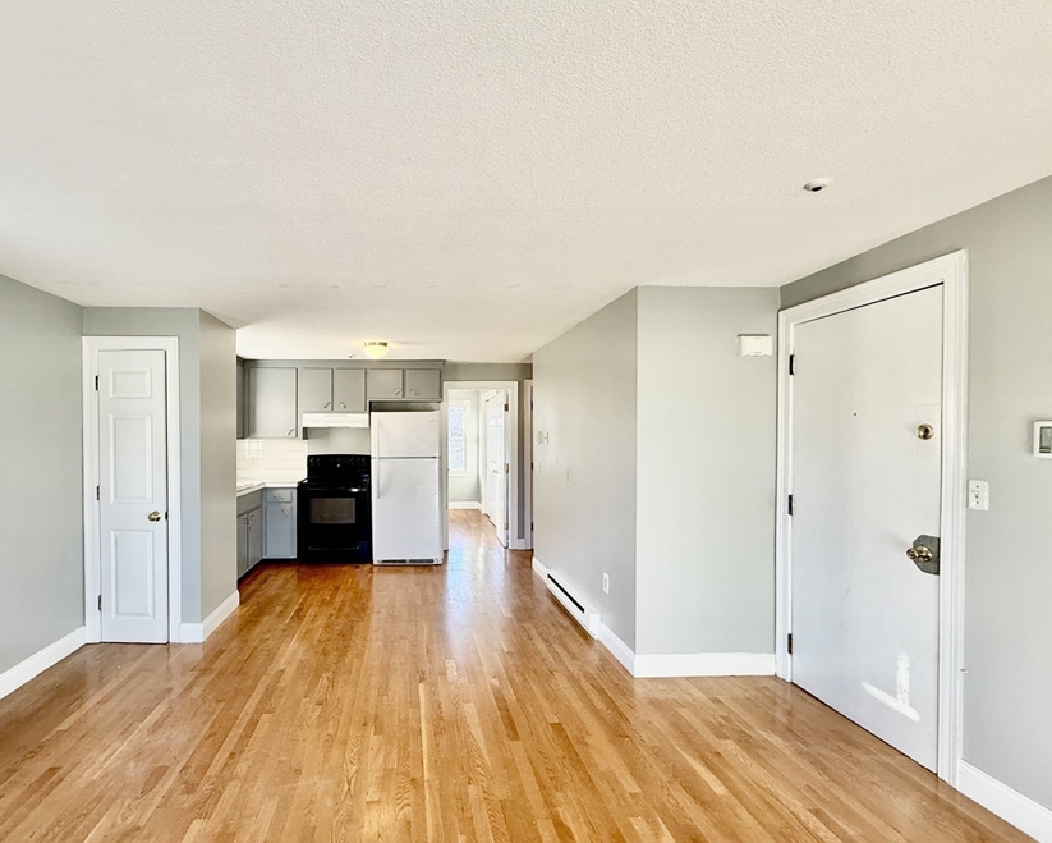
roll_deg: +0.2
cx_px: 424
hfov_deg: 88.6
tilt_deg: -0.9
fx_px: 529
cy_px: 443
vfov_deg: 76.9
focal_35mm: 17
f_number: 2.2
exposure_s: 1/120
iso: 200
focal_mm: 2.22
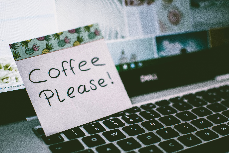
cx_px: 114
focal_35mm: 52
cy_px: 76
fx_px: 334
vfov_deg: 25.8
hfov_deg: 37.9
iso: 320
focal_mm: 35
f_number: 1.8
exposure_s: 1/400
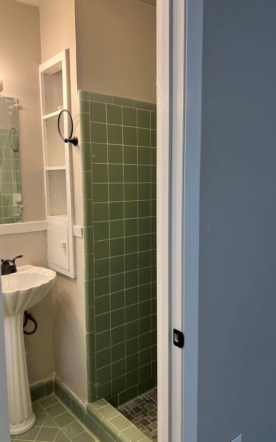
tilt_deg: -8.0
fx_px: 337
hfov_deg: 44.5
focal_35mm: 28
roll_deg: +1.2
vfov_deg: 66.5
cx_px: 144
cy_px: 218
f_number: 1.5
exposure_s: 1/60
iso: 64
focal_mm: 5.7
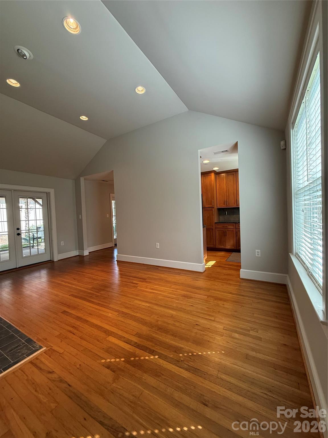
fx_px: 177
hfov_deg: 85.7
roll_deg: +1.8
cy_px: 219
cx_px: 164
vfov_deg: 102.1
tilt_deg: -1.5
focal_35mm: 14
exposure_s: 1/120
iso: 200
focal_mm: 2.22
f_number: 2.2
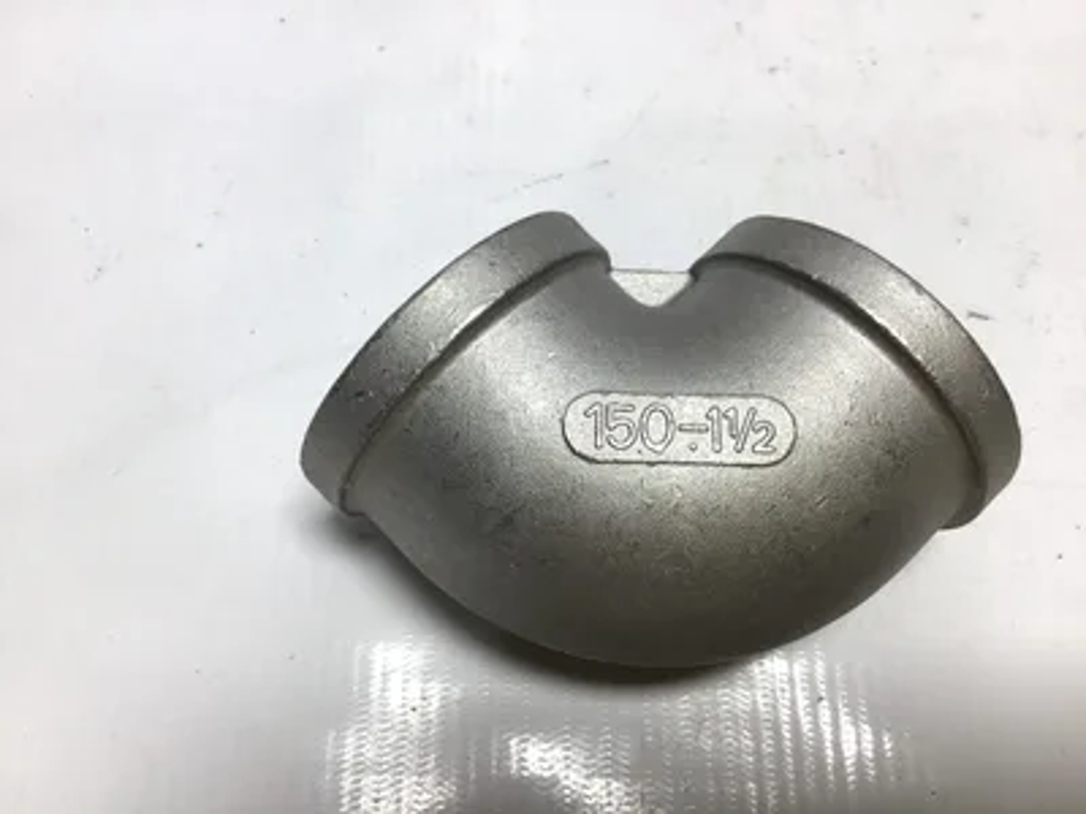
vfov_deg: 45.4
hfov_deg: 58.4
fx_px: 973
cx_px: 543
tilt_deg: -66.7
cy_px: 407
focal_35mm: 31
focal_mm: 3.3
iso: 25
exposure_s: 1/120
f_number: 2.4
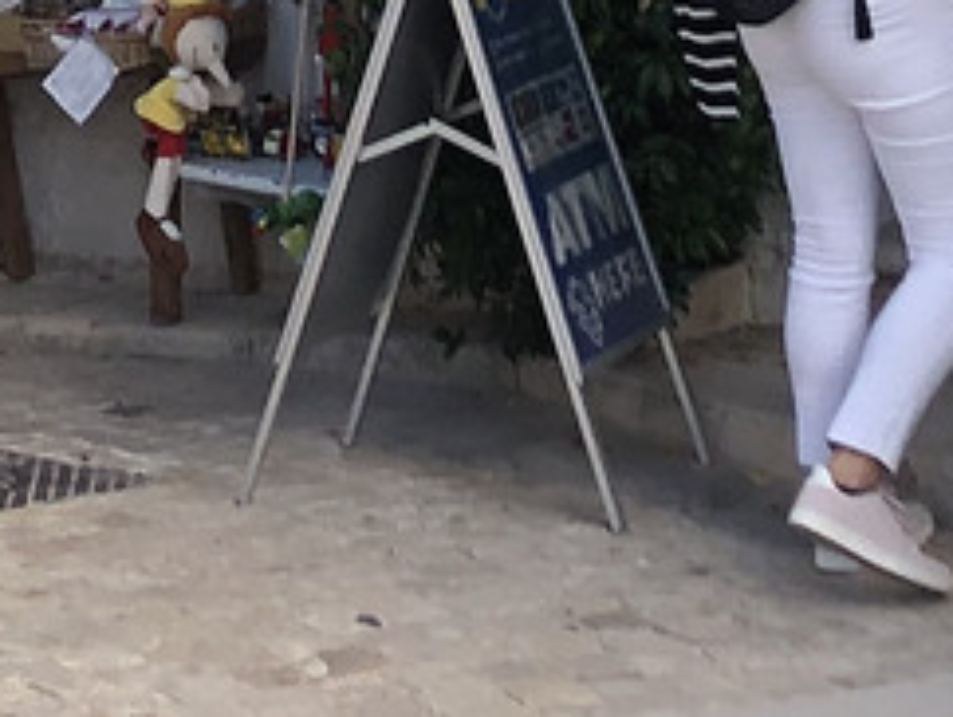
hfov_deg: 10.7
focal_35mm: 185
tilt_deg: +1.4
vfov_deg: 7.5
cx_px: 382
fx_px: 5098
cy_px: -1076
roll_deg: +0.1
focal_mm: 4
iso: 20
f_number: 1.8
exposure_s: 1/991
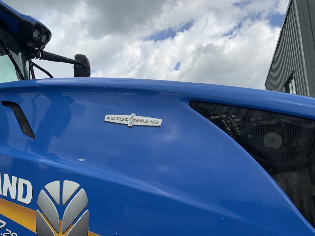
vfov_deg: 48.2
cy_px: 118
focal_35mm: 29
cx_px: 158
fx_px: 264
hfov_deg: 61.7
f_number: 1.8
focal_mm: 3
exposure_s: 1/1984
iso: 16
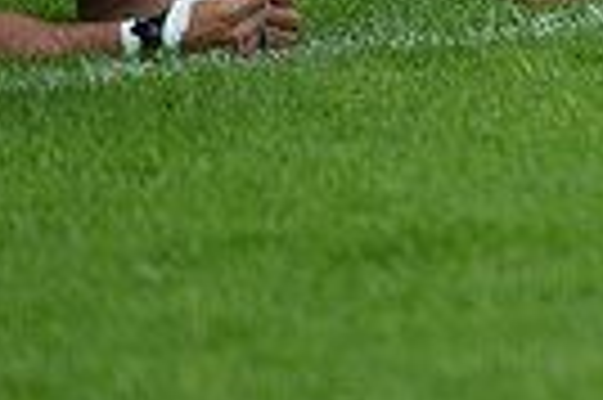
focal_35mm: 847
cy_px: -411
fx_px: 14170
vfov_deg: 1.6
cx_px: 1202
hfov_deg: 2.4
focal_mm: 195
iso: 250
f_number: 2.8
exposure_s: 1/1250
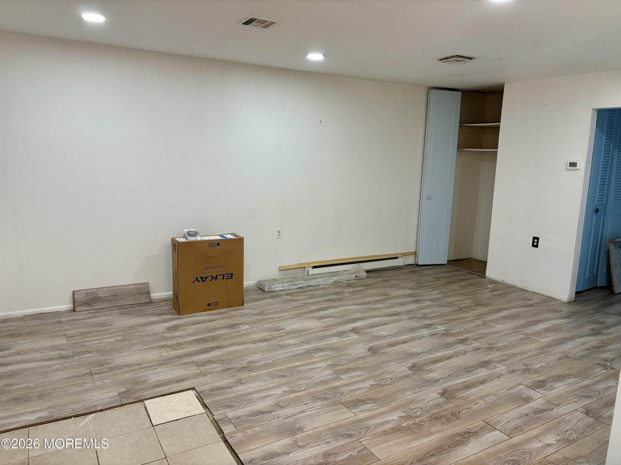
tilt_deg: -8.0
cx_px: 310
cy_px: 232
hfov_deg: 67.3
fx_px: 466
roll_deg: -1.5
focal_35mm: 26
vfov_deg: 53.1
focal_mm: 5.96
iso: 100
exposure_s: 1/60
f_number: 1.6
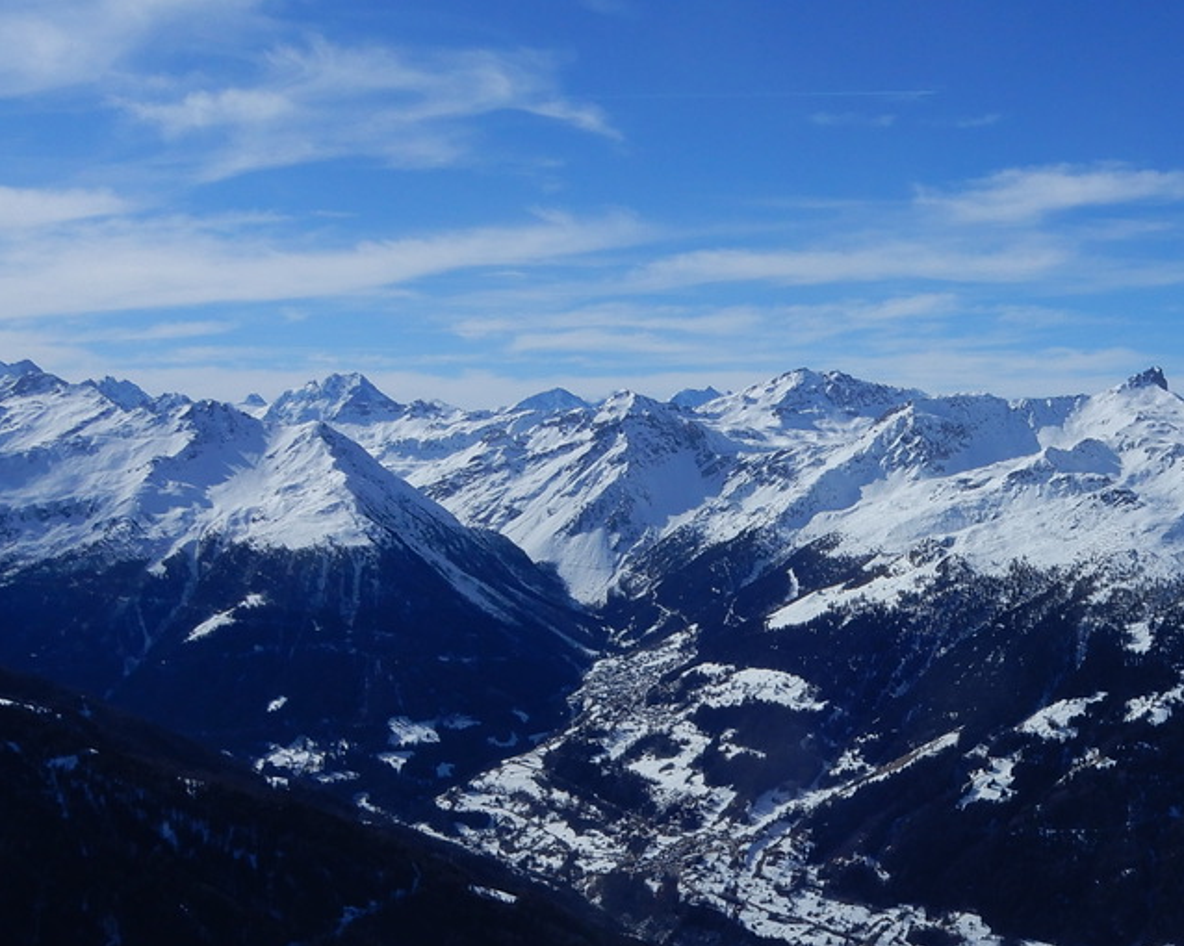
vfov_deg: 31.5
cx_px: 857
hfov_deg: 38.7
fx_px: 1646
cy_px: 710
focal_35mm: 47
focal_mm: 4.3
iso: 80
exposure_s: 1/1600
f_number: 5
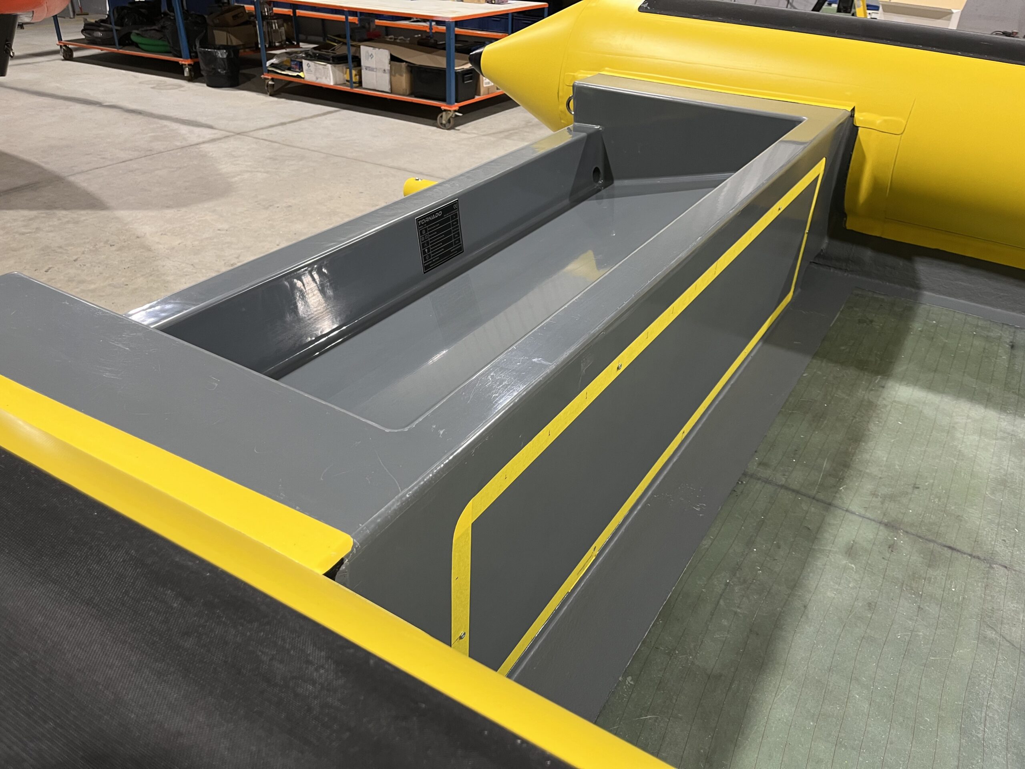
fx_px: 770
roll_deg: -1.0
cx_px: 512
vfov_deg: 53.1
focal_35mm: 26
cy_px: 384
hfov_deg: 67.3
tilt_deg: -30.4
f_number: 1.6
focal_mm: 5.1
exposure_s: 1/50
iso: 100
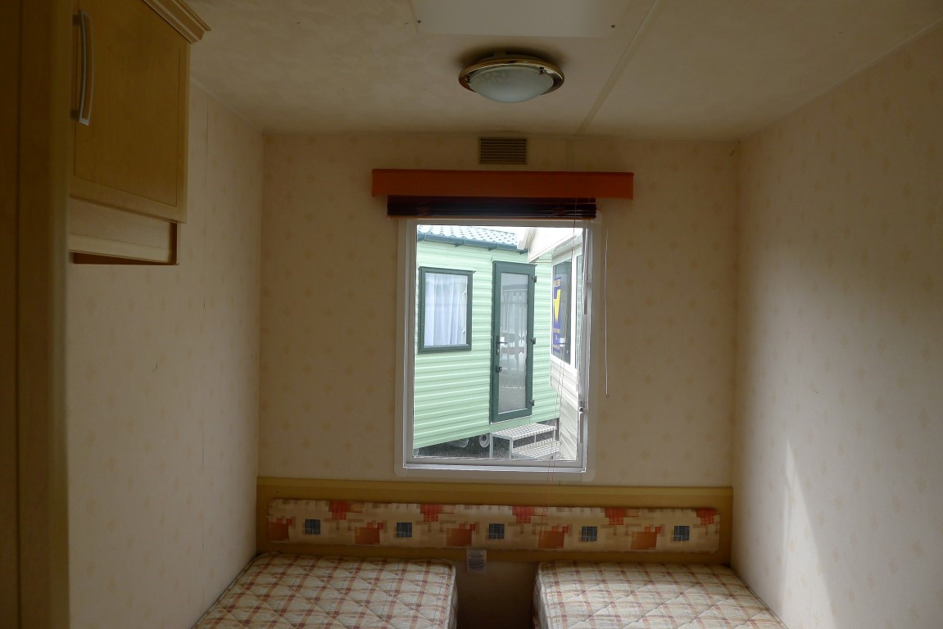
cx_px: 472
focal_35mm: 24
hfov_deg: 73.7
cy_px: 314
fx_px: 629
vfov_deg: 53.2
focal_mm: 5.1
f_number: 2.8
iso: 80
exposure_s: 1/160
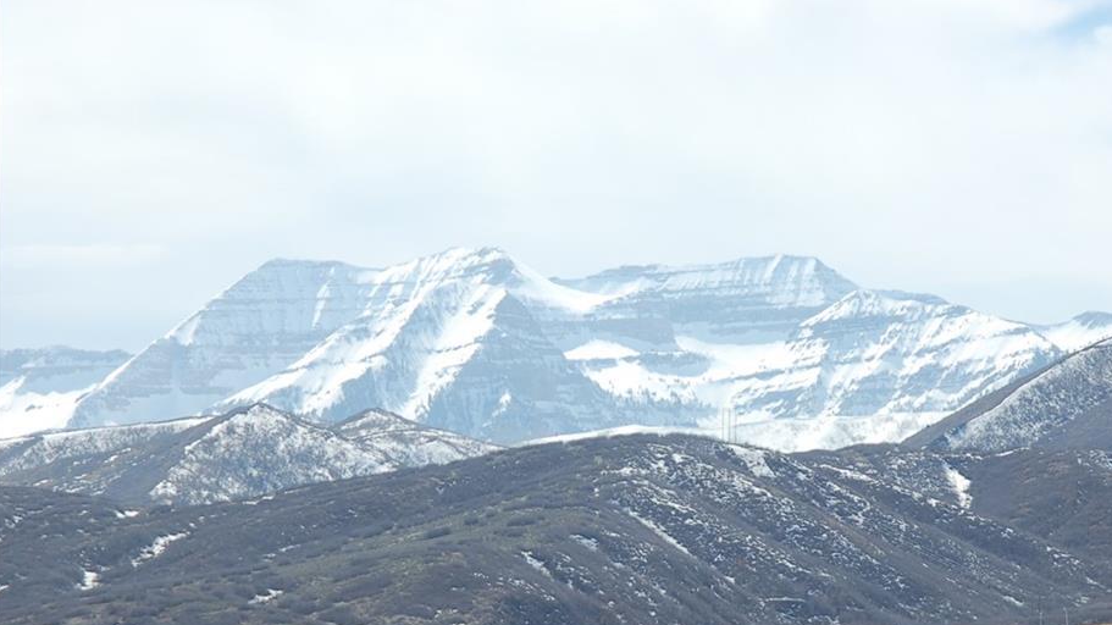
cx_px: 619
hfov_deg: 15.2
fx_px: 4157
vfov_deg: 8.6
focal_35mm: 141
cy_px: 392
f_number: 10
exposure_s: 1/320
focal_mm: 80
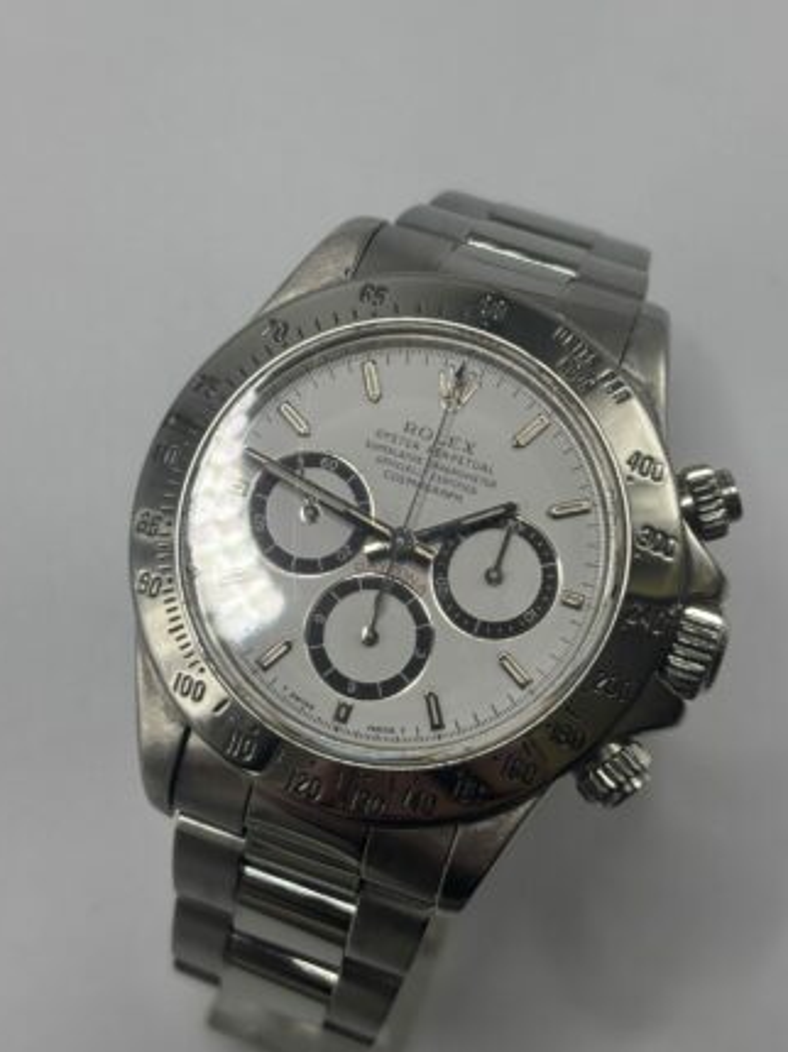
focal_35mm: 56
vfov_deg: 34.4
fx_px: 1701
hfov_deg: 26.1
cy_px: 544
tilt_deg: -80.1
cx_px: 393
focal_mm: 5.96
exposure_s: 1/152
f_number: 1.6
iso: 40
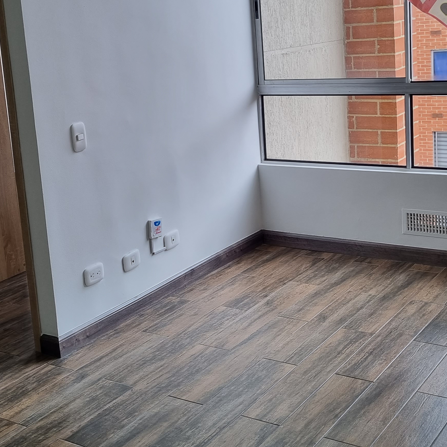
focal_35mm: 53
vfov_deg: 32.0
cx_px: 193
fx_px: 774
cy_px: 160
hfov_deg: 32.2
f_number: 1.8
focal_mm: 5.4
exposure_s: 1/138
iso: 50
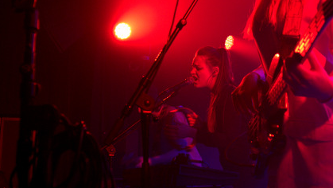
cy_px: 78
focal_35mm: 46
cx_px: 219
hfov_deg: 44.1
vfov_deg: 26.0
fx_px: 405
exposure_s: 1/50
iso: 1000
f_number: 2.8
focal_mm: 17
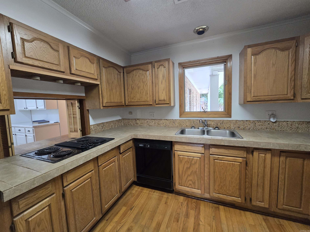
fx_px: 116
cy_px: 116
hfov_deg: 106.2
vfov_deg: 89.9
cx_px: 155
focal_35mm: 13
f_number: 2.2
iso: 500
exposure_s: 1/60
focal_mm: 2.2
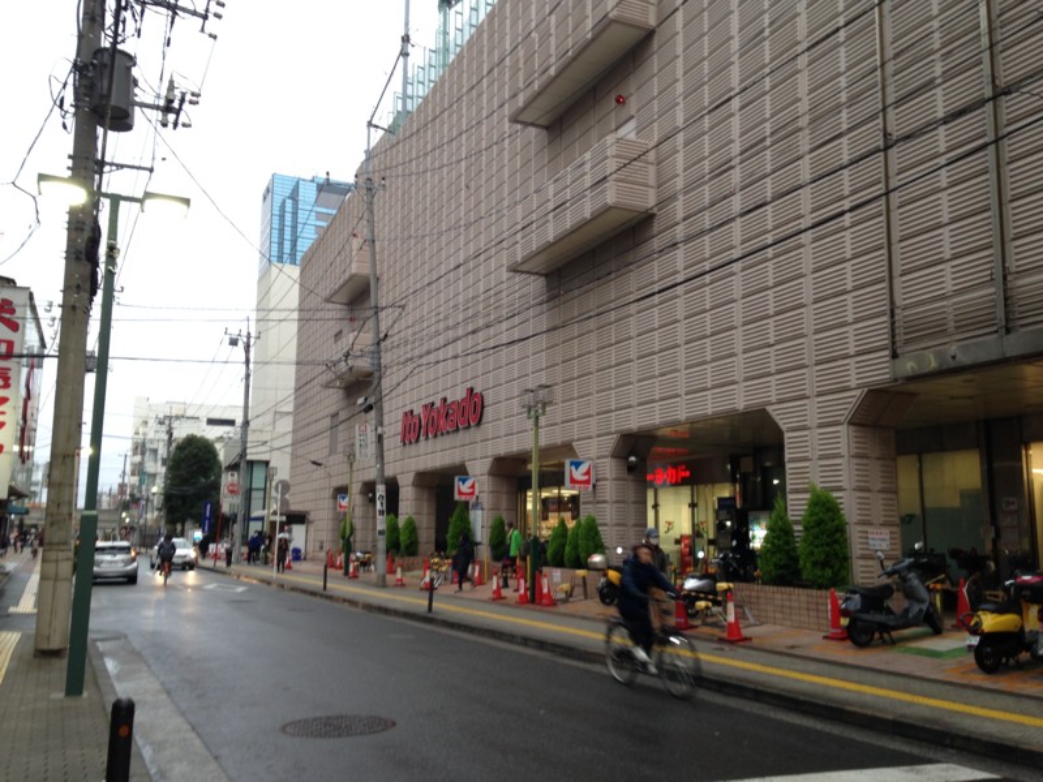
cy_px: 391
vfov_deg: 42.9
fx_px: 994
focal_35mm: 33
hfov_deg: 55.4
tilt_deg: +7.1
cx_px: 522
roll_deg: -1.0
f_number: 2.4
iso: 50
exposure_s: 1/24
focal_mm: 4.12
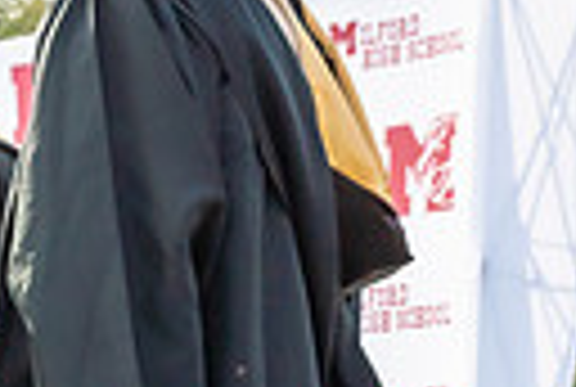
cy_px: 459
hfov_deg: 8.0
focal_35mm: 253
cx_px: -236
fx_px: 4057
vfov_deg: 5.4
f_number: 7.1
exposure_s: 1/800
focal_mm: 32
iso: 200
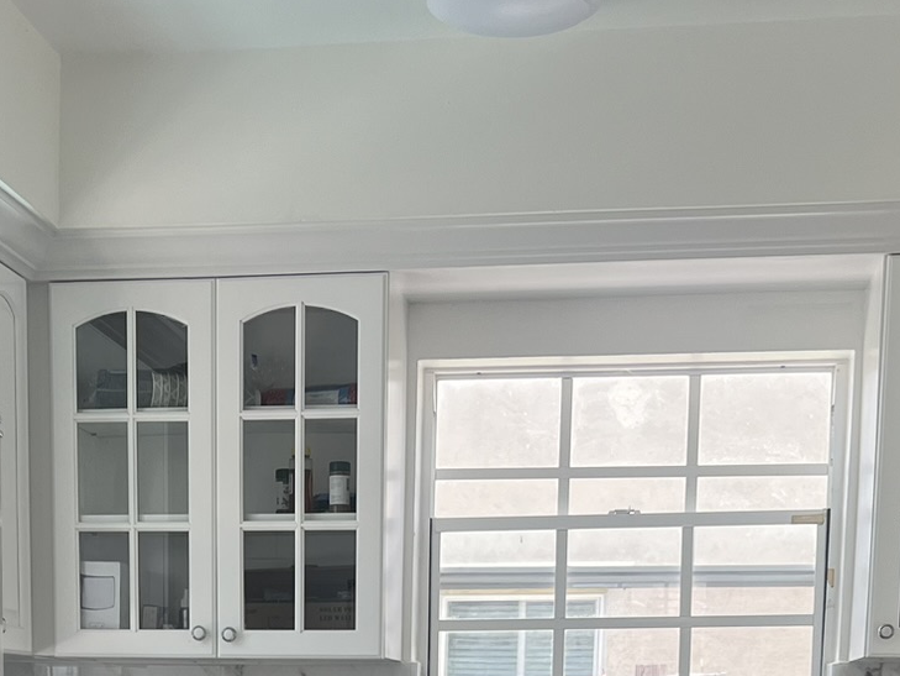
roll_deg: -0.7
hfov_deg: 26.5
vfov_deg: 18.4
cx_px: 291
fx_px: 1898
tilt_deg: -7.2
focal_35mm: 73
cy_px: 943
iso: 50
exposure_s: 1/516
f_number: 1.5
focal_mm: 5.7
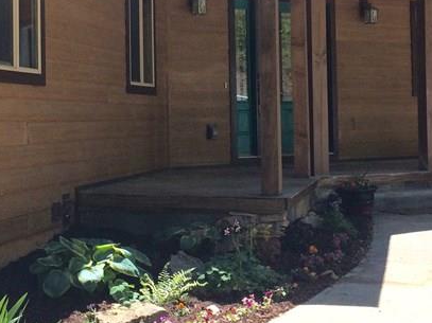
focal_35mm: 73
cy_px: 71
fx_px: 911
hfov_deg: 26.7
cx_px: 214
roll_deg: +0.5
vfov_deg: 20.0
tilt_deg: +0.7
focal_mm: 4.15
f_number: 2.2
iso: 32
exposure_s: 1/1080
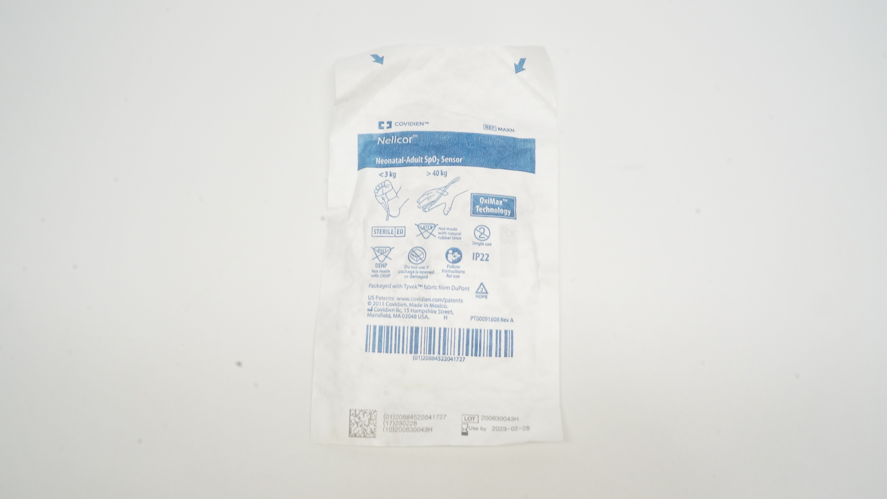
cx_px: 440
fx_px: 753
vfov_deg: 36.7
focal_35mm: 32
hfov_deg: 61.0
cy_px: 251
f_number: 22
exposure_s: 1/6
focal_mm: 20
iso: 800
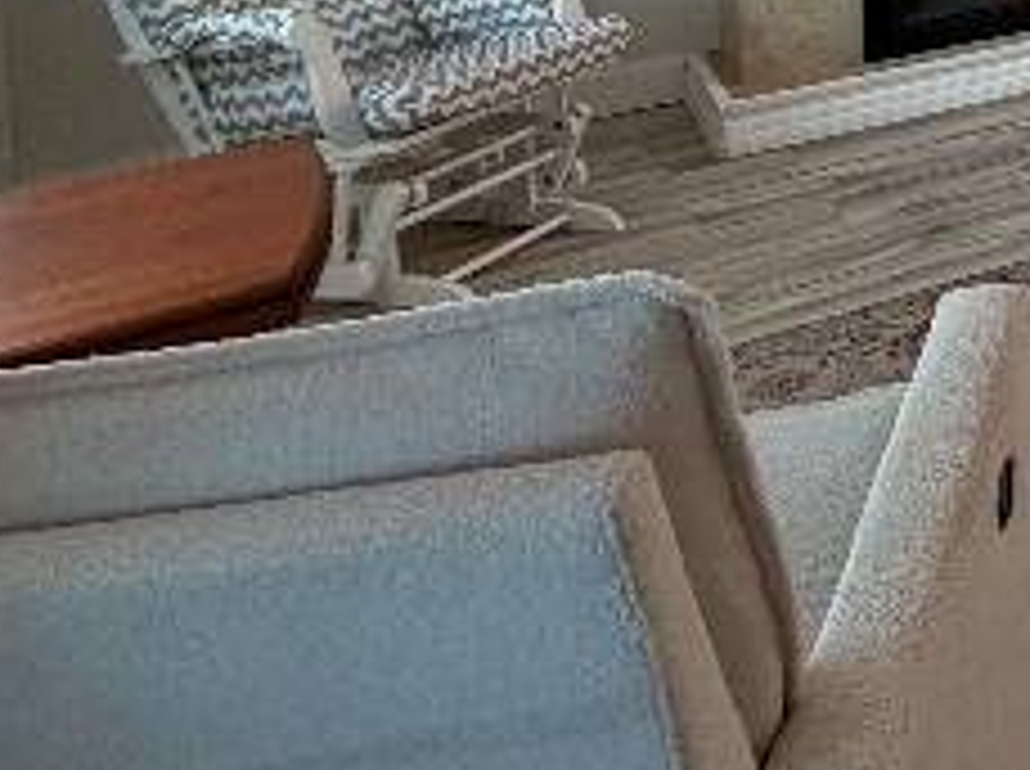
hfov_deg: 25.4
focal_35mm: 52
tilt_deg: -3.8
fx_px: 1545
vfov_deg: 23.1
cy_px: -353
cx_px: 1624
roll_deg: +0.4
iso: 200
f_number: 2.2
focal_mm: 2.22
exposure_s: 1/120
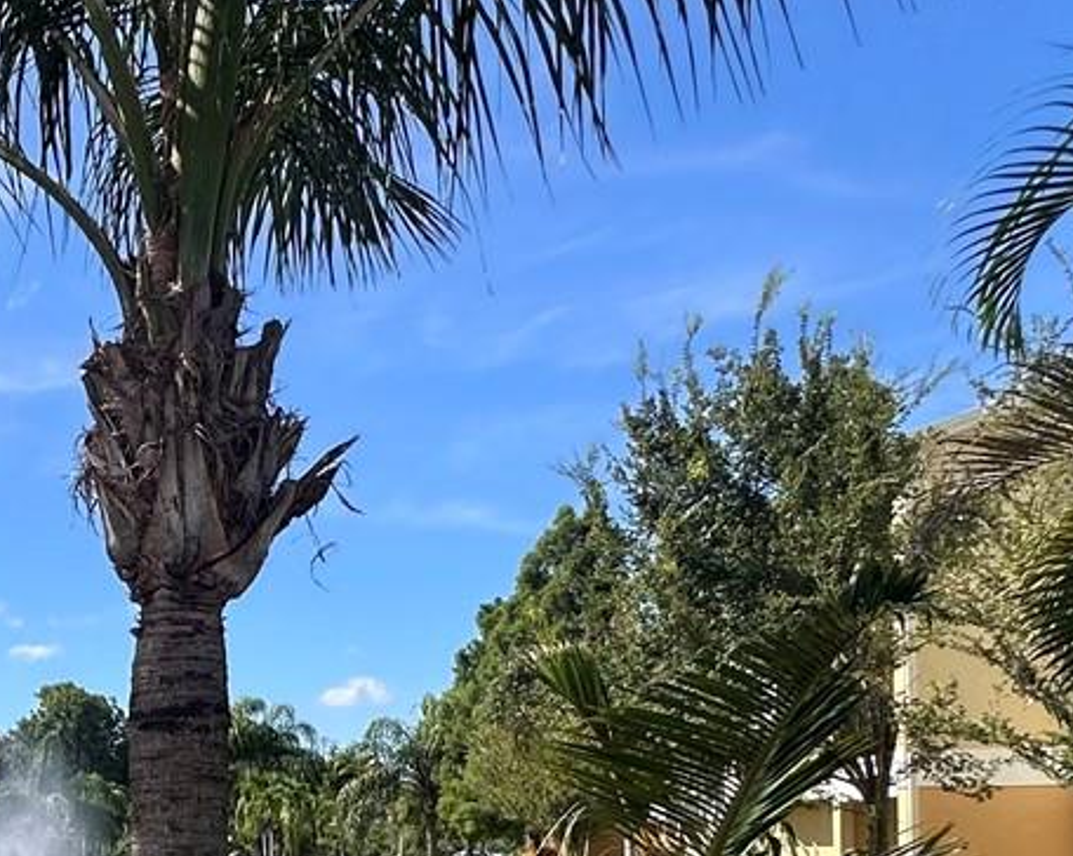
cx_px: -254
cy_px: 837
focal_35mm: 48
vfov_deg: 29.5
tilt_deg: +0.6
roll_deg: +0.0
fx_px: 1523
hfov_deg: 31.6
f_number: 2.2
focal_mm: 2.22
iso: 50
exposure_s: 1/1366
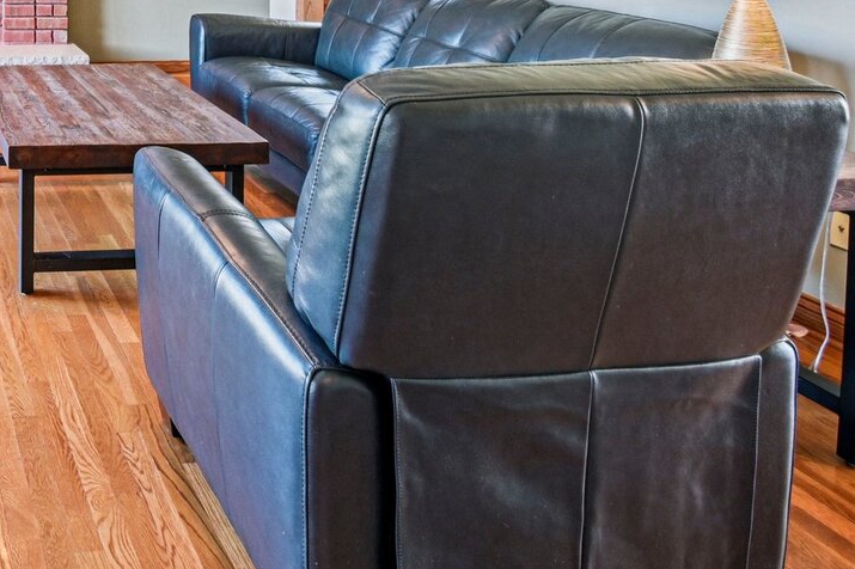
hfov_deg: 45.5
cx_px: -31
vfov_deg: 33.4
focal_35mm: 34
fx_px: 807
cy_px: -69
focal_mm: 10
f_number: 7.1
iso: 400
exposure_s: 1/5
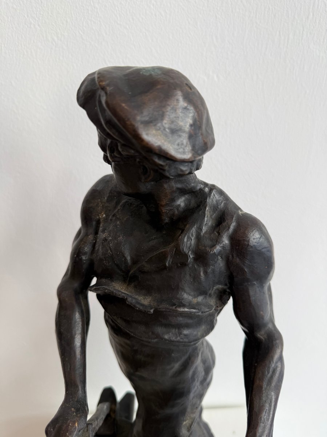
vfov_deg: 71.6
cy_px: 218
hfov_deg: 56.8
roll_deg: -0.2
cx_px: 164
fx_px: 302
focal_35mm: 24
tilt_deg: -26.6
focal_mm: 6.76
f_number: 1.78
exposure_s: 1/121
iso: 64
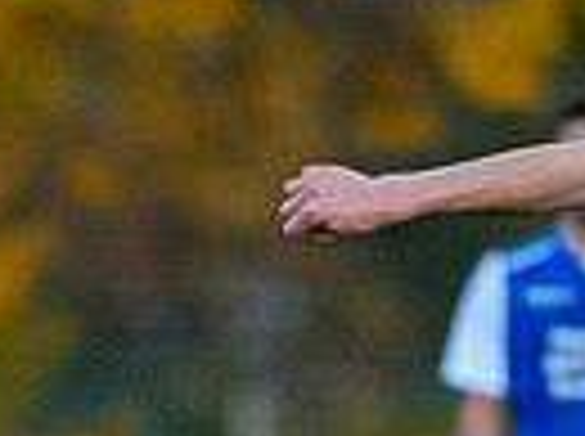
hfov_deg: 1.0
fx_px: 32624
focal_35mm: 1934
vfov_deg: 0.8
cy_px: 519
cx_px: 1102
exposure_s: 1/3000
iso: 6400
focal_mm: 300
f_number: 4
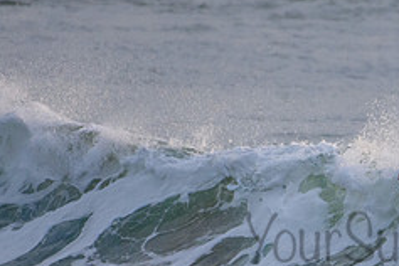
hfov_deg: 1.1
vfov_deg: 0.7
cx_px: 419
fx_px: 20347
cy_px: 223
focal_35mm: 1836
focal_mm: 500
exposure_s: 1/2000
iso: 900
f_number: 5.6
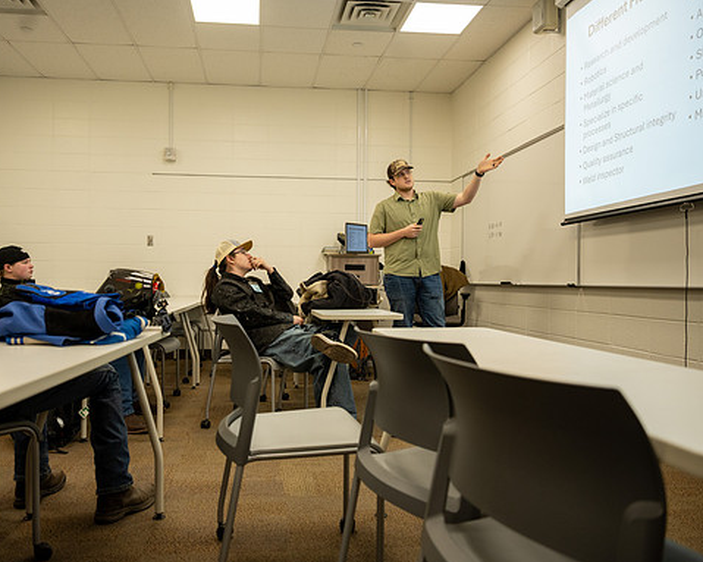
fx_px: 603
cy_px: 281
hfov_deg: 60.3
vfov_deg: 50.0
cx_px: 310
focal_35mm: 29
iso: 640
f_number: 2.8
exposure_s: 1/160
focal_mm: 25.5
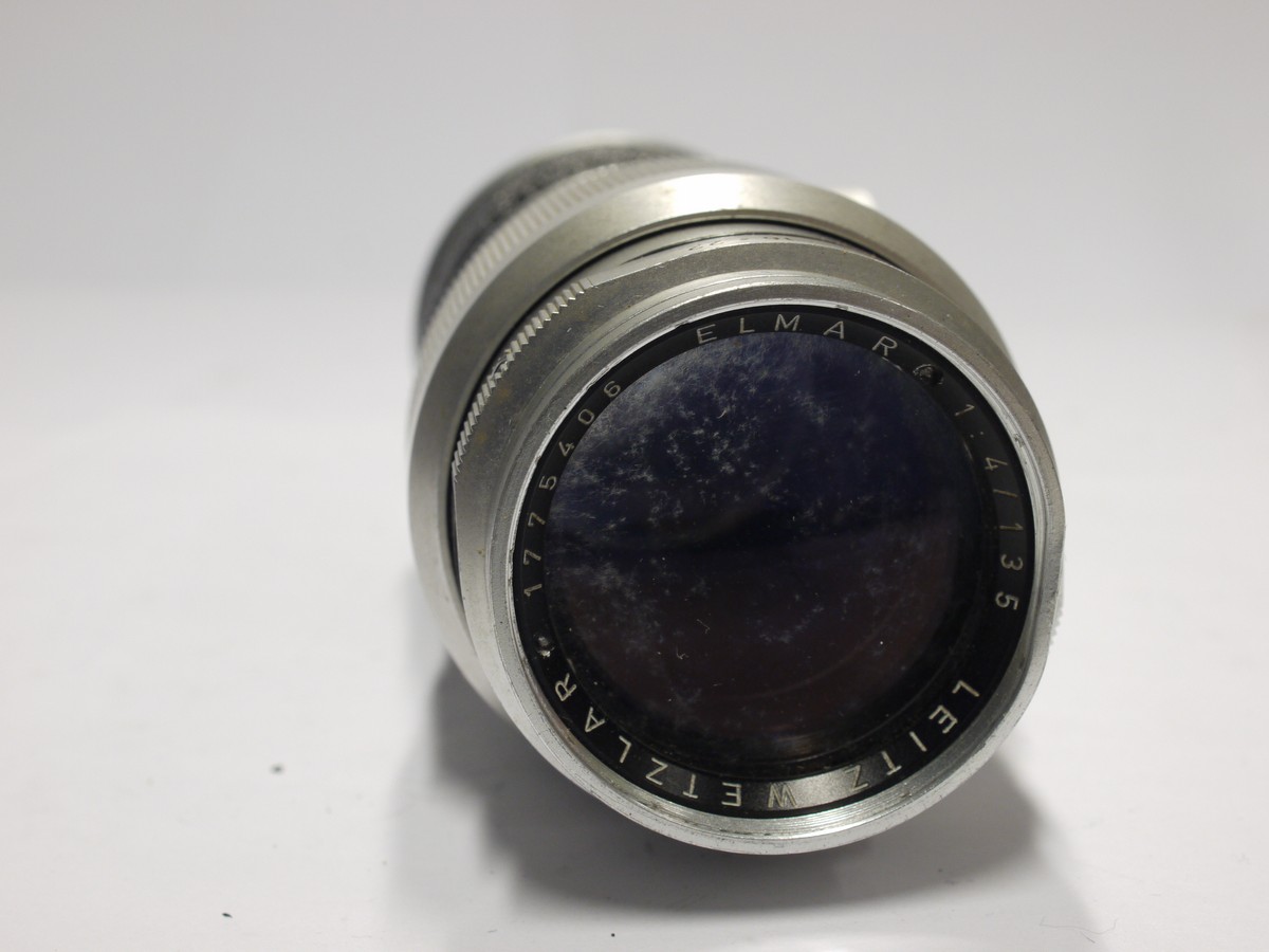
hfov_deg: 32.2
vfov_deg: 24.4
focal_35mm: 60
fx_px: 2200
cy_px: 476
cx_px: 634
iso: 400
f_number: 9
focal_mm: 30
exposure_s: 1/13
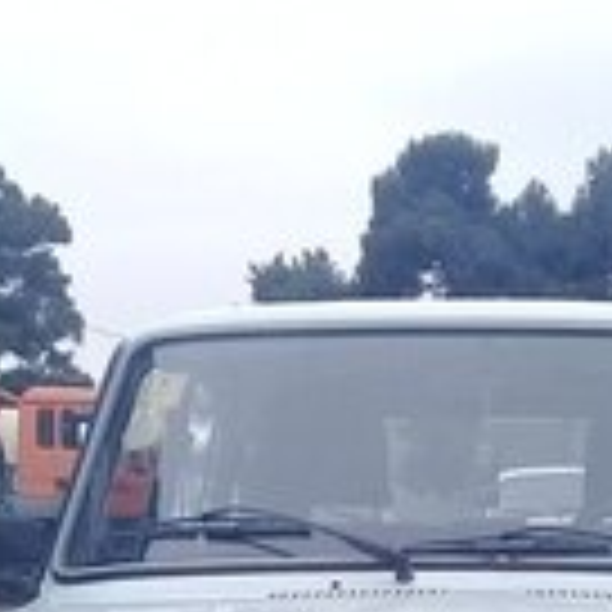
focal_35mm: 100
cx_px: 464
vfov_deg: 16.3
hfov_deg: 17.3
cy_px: 842
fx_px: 2000
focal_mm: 3.3
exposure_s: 1/219
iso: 50
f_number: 2.2
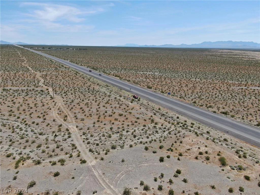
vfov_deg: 56.8
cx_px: 130
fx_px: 180
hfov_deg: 71.6
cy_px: 98
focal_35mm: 24
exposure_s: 1/2000
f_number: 2.8
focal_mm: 4.39
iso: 110
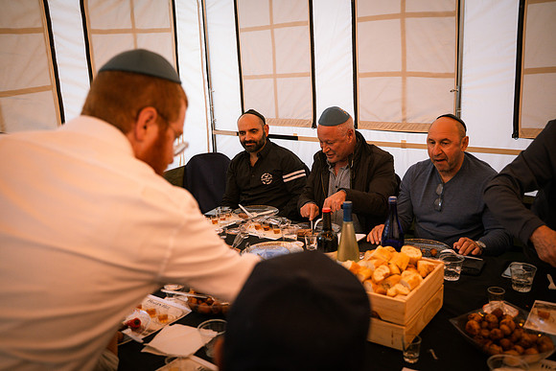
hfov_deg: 57.2
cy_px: 186
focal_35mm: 33
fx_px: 510
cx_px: 278
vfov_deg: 40.0
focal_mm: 33
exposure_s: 1/160
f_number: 3.2
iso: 1250
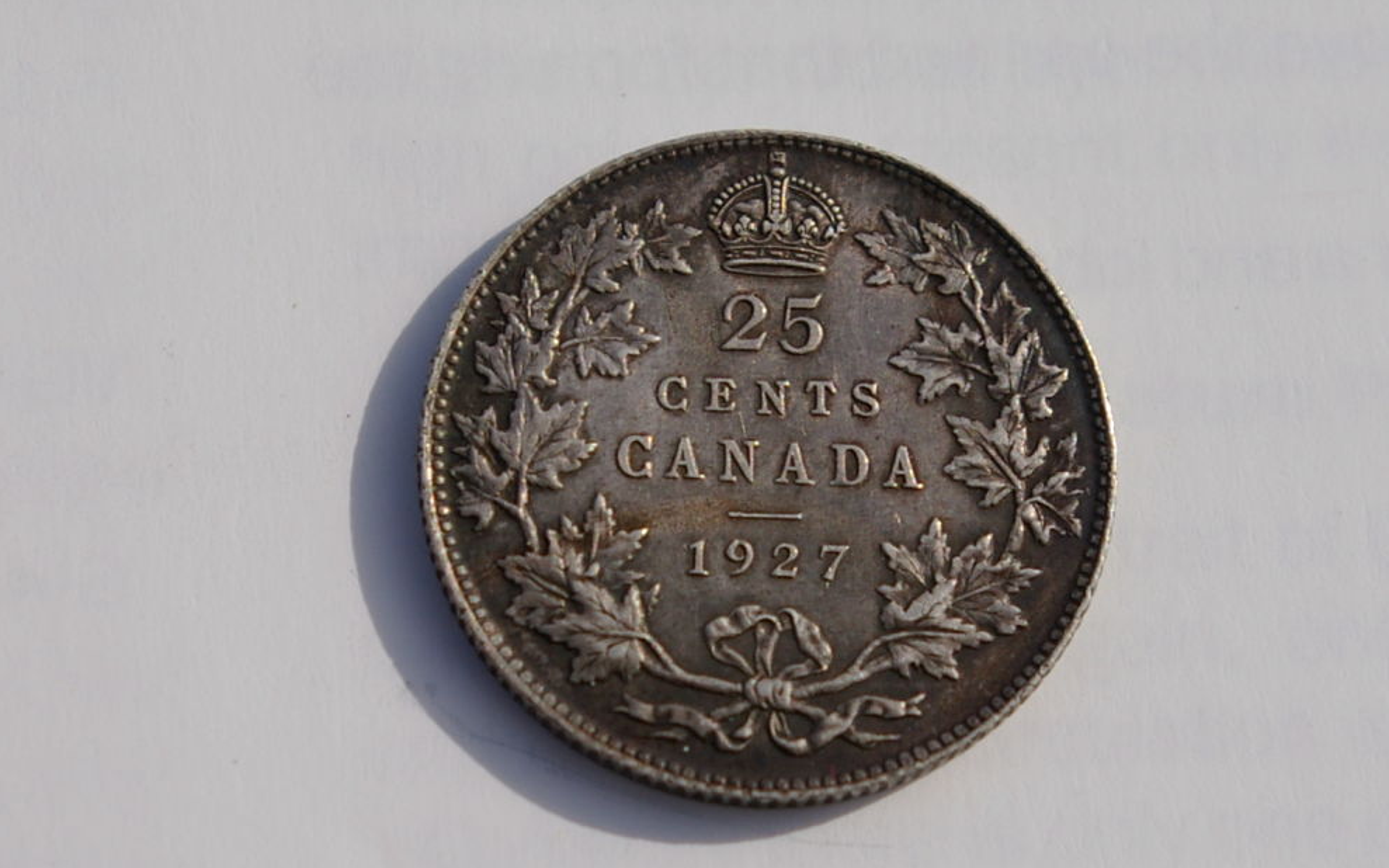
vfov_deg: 18.7
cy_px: 450
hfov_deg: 29.6
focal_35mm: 70
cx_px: 690
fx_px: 2631
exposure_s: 1/800
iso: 200
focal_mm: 45
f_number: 8
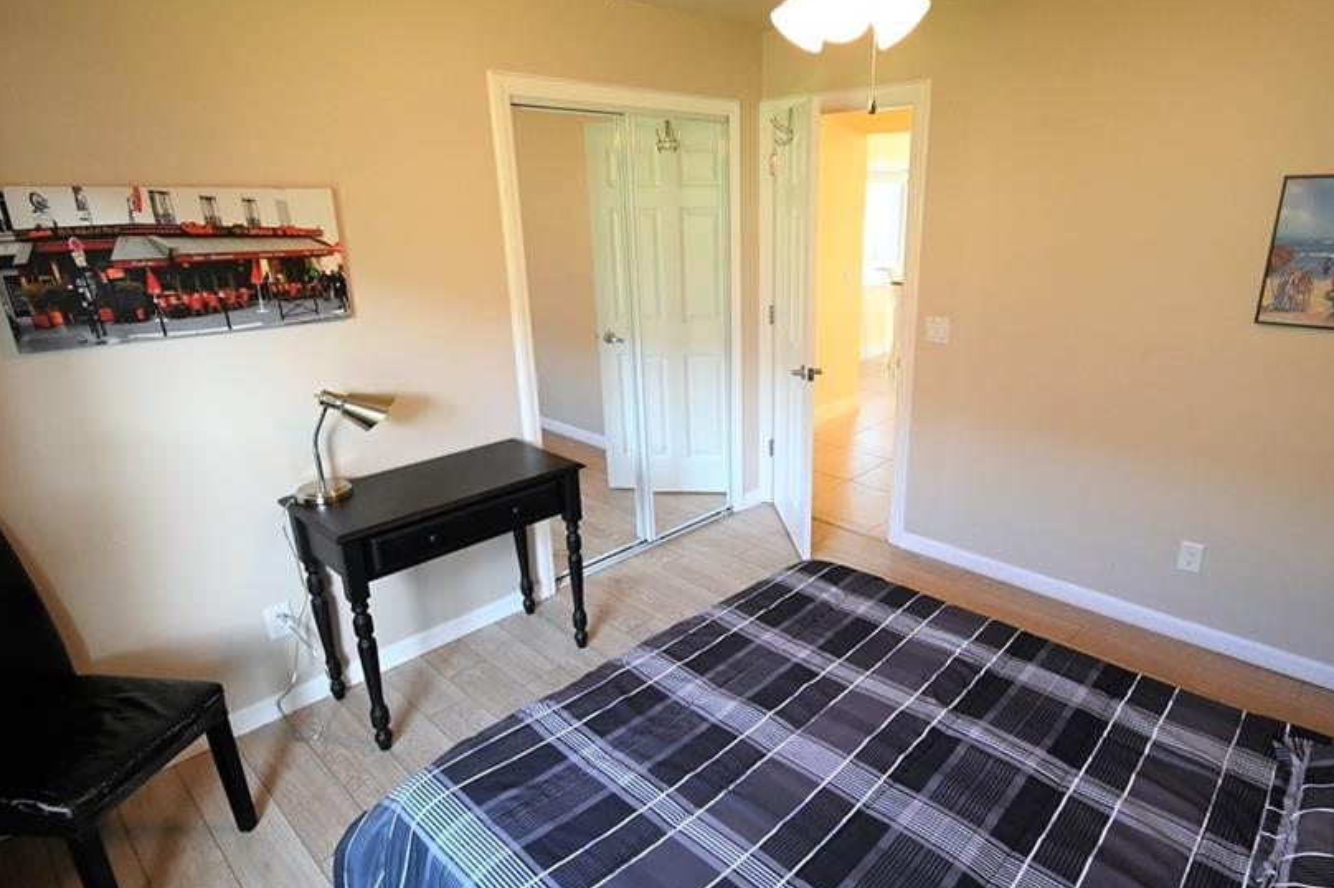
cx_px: 735
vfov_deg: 64.5
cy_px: 452
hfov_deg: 86.7
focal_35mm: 19
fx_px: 704
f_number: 4.5
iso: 1800
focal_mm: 10
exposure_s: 1/125
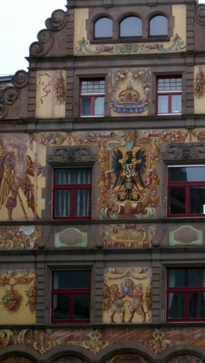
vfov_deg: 11.1
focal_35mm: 194
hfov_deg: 6.3
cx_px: 174
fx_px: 1872
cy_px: 187
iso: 100
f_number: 3.4
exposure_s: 1/100
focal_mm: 14.4
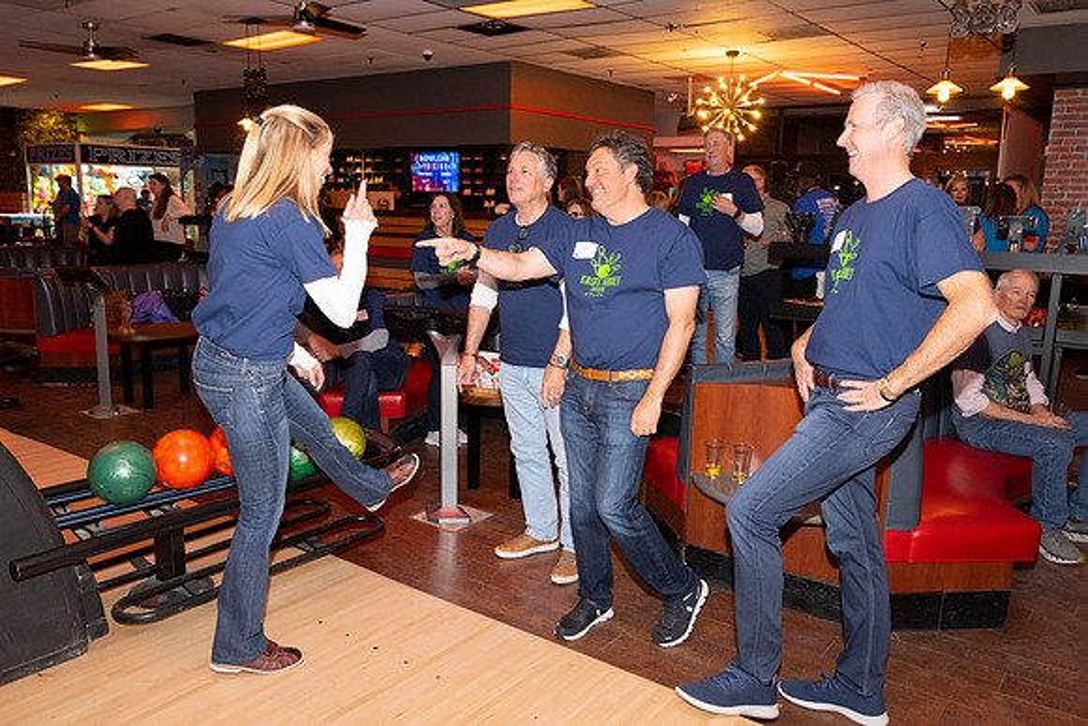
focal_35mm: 28
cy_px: 363
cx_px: 544
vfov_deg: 46.4
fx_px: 846
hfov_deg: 65.5
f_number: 5.6
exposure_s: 1/100
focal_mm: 28
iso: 2000
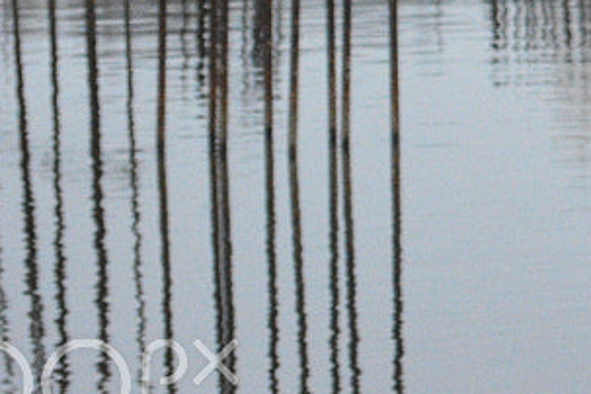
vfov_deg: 3.1
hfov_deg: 4.6
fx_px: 7151
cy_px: -402
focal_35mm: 436
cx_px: 1315
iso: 3200
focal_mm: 55
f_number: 5.6
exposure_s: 1/80
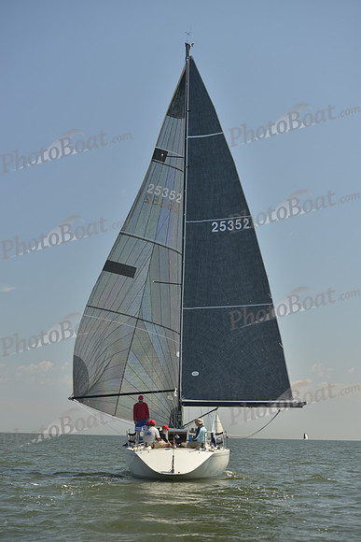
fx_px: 1052
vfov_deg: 28.8
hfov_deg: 19.5
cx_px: 180
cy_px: 271
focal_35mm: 70
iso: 200
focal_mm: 70
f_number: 5
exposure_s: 1/800
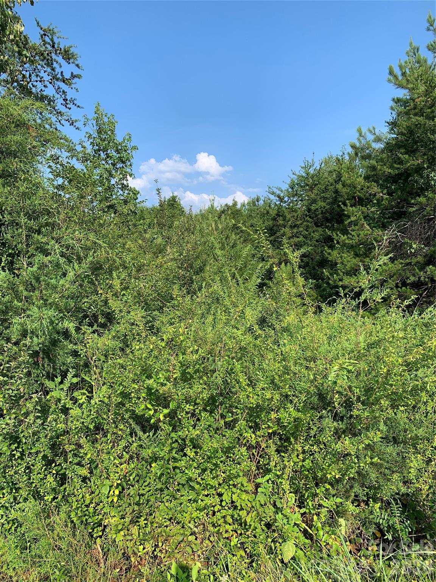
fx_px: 437
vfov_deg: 67.3
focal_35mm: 26
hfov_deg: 53.1
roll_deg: -0.1
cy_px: 291
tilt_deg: -1.3
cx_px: 218
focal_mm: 4.25
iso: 25
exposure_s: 1/1314
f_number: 1.8
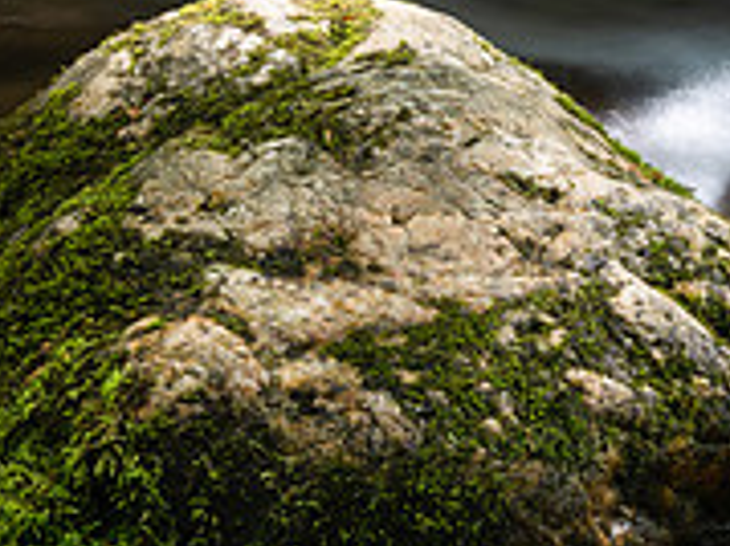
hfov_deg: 4.1
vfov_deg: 3.0
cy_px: 408
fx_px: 10263
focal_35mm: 487
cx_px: 1028
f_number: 20
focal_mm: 135
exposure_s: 2.5
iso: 64
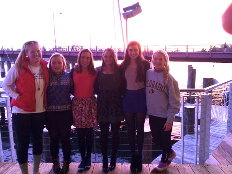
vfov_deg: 46.8
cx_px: 116
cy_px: 87
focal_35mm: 30
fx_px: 201
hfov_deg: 60.0
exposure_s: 1/30
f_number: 2.2
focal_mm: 4.12
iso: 64
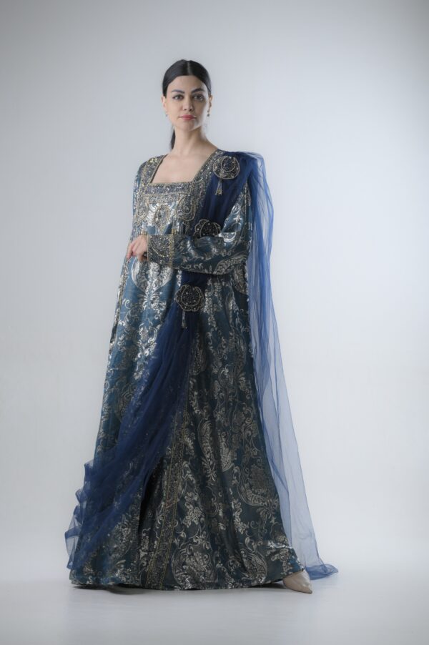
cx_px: 214
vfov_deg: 19.5
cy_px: 322
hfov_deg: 13.0
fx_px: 1880
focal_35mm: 105
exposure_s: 1/160
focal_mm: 105
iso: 200
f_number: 4.5
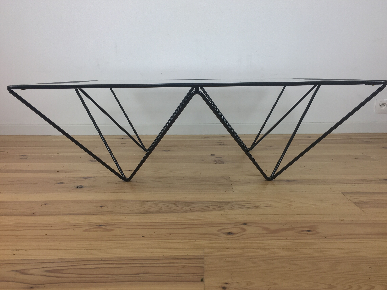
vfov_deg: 46.8
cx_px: 196
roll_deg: +0.4
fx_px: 335
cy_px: 148
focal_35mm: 30
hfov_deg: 60.0
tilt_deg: -12.1
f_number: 2.2
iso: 32
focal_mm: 4.15
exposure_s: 1/50
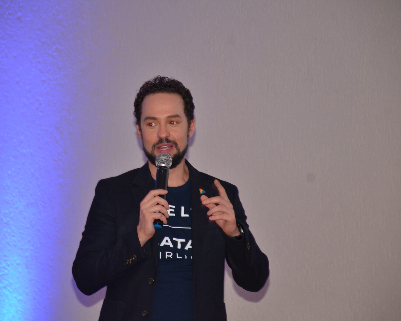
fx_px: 2825
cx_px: 185
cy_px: 160
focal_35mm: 238
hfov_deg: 8.1
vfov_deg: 6.5
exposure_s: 1/60
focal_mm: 140
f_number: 5.6
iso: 800
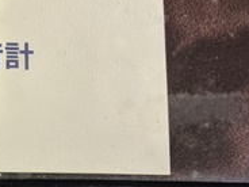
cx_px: -85
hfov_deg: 19.1
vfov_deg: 14.2
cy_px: 318
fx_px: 676
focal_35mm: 94
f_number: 1.8
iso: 189
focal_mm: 4.44
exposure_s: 1/24
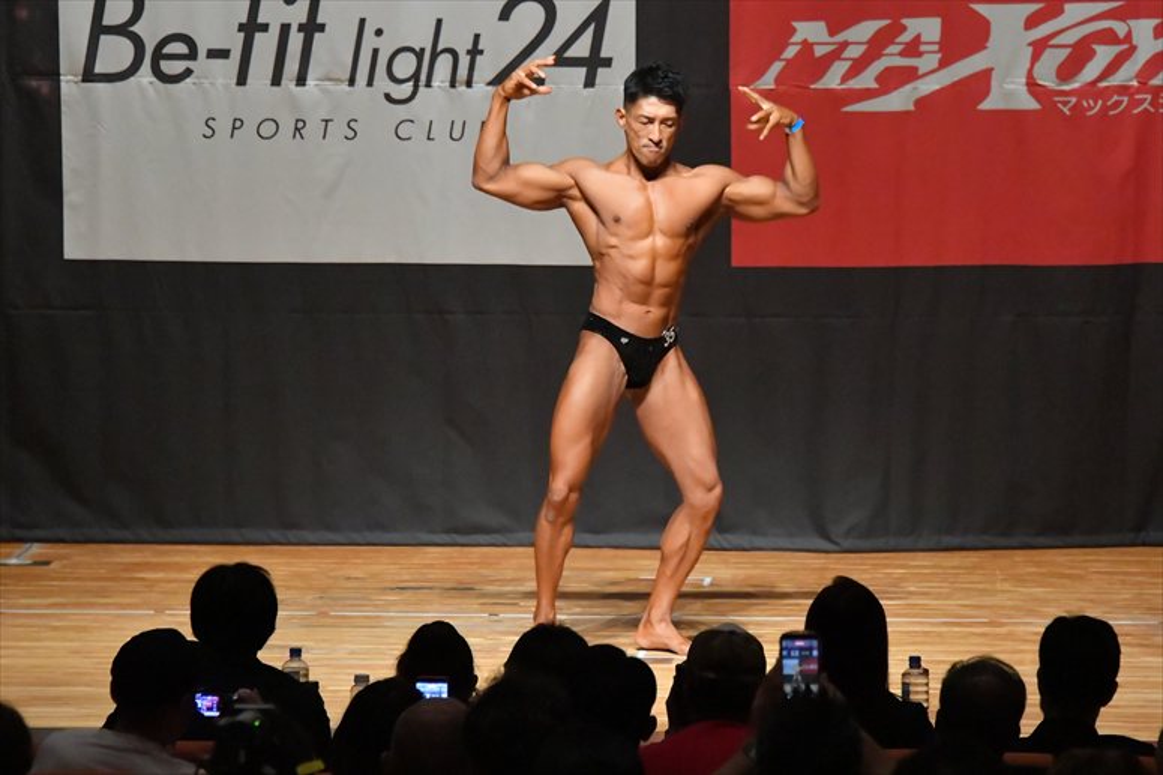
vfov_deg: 5.7
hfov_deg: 8.6
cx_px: 582
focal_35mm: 240
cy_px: 388
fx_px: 7750
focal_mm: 160
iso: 12800
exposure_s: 1/400
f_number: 5.6
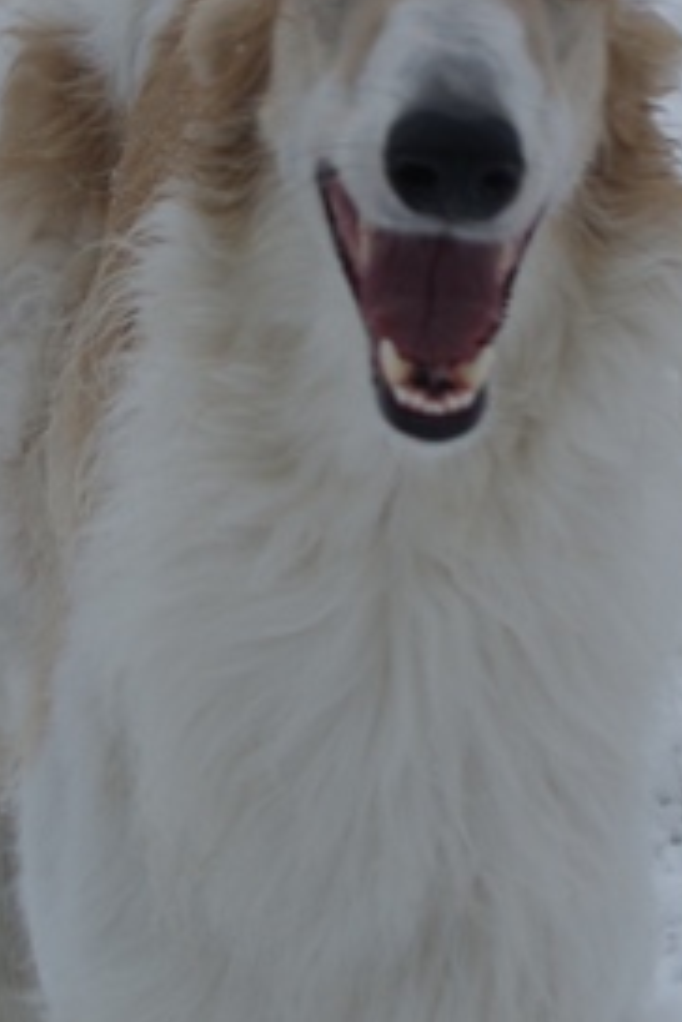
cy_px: 277
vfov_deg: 15.5
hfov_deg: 10.4
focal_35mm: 132
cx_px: 319
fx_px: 3751
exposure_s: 1/320
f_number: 7.1
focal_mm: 50
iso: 100
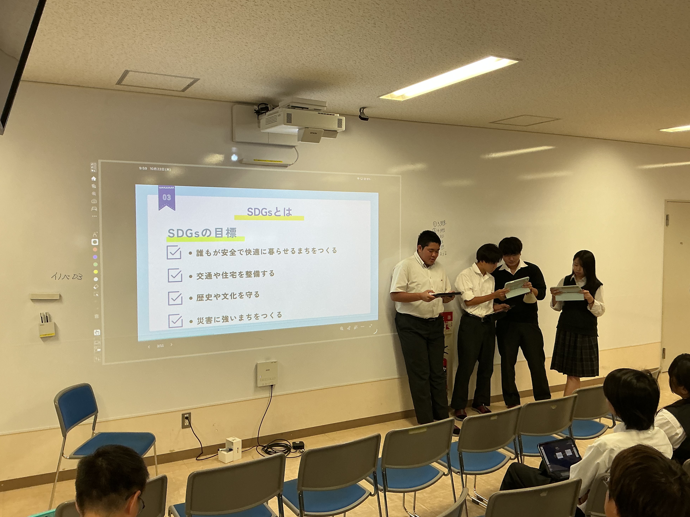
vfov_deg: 46.8
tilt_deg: -2.8
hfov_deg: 60.0
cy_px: 251
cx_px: 350
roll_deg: +1.6
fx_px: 598
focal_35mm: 30
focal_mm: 3
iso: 64
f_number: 1.8
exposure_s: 1/120
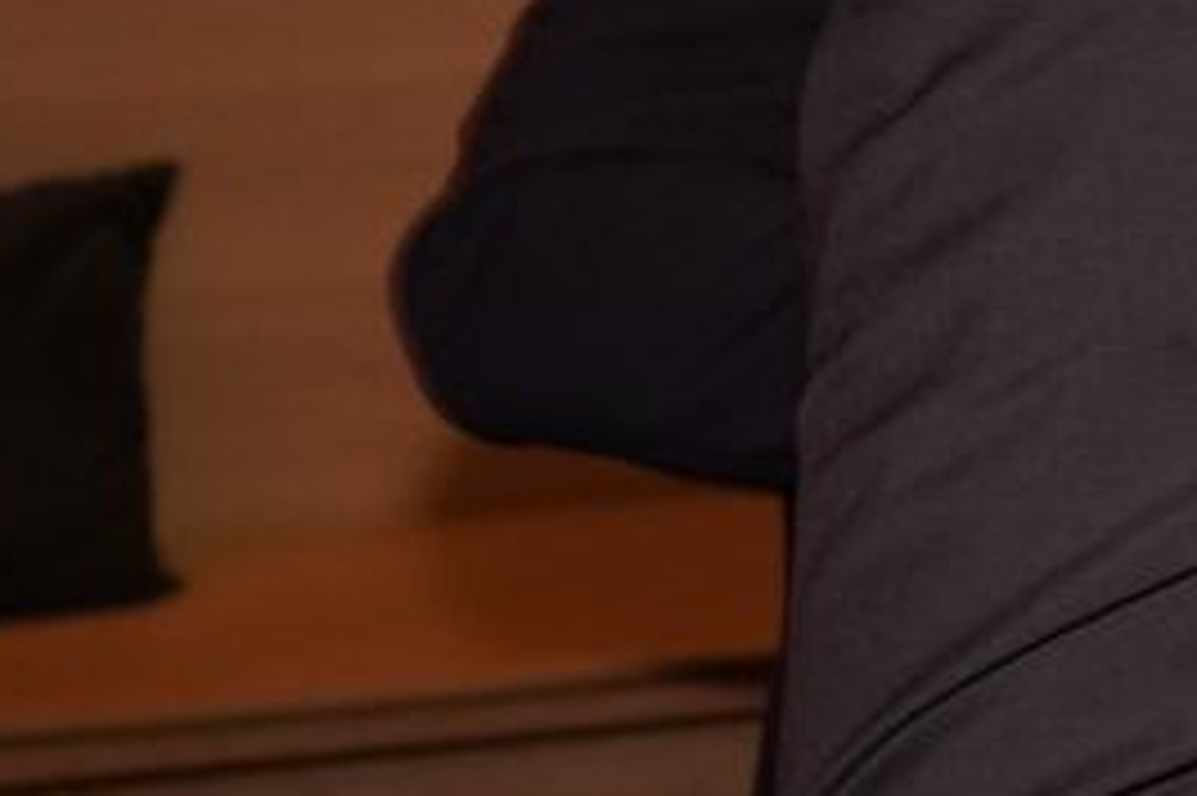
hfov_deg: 12.9
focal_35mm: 131
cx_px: 2642
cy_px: -121
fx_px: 4353
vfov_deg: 10.3
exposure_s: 1/25
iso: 2500
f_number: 4
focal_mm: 29
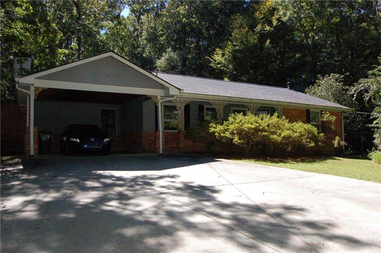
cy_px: 126
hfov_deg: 67.4
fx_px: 285
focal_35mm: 27
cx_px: 190
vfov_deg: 47.8
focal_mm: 18
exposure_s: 1/500
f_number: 11
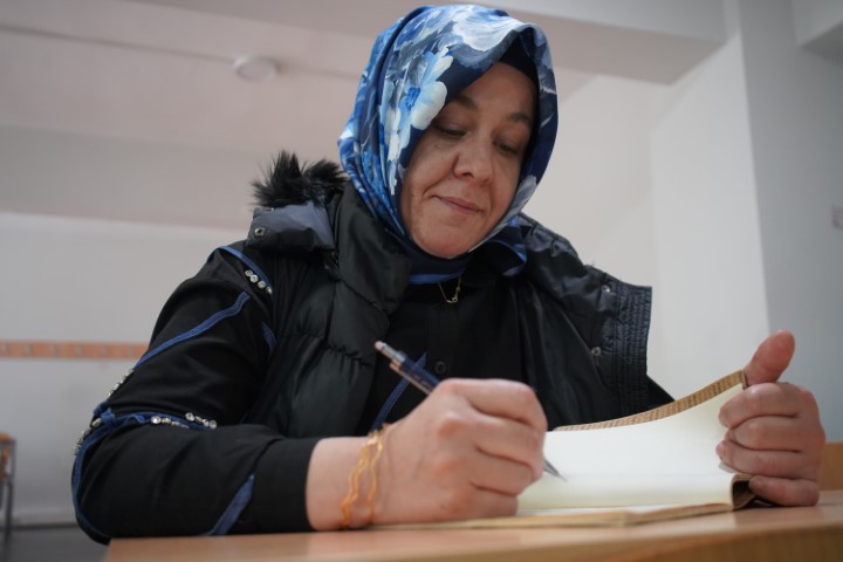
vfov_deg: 41.1
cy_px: 281
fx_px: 749
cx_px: 422
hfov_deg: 58.7
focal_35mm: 32
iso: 4000
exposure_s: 1/160
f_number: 4
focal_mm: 32
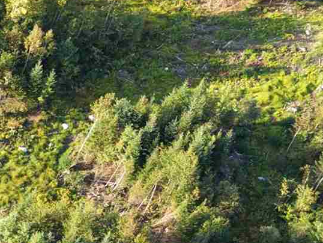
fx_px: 1279
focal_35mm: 137
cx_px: -376
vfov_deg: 10.7
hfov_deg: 12.3
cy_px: 261
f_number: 1.8
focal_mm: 8.67
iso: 100
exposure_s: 1/400
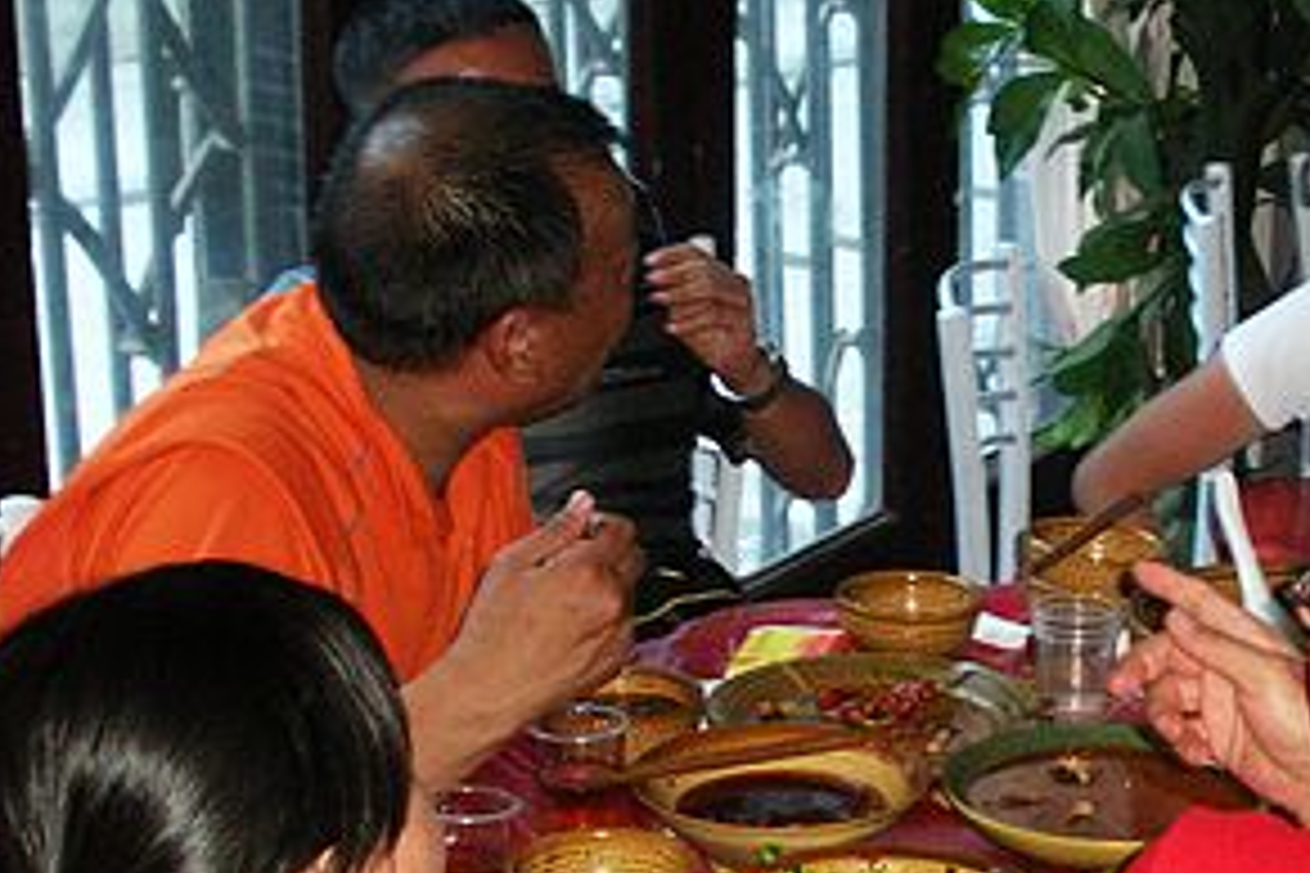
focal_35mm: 92
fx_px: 3348
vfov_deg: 14.8
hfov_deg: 21.3
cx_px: 1351
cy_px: 592
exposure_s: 1/60
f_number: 3.5
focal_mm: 6.3
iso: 286
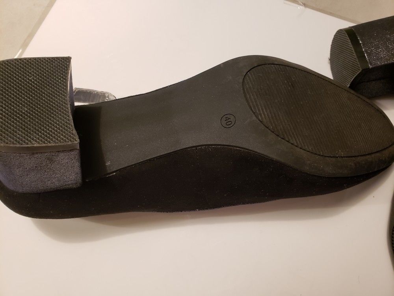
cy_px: 148
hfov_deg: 67.3
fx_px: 296
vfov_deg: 53.1
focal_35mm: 26
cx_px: 197
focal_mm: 4.3
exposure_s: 1/20
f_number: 2.4
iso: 250
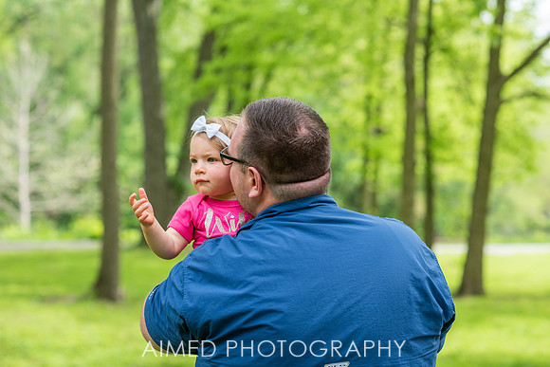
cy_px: 184
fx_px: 1299
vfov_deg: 16.1
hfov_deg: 23.9
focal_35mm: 85
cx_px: 275
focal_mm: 85
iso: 320
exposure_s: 1/1000
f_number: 3.5
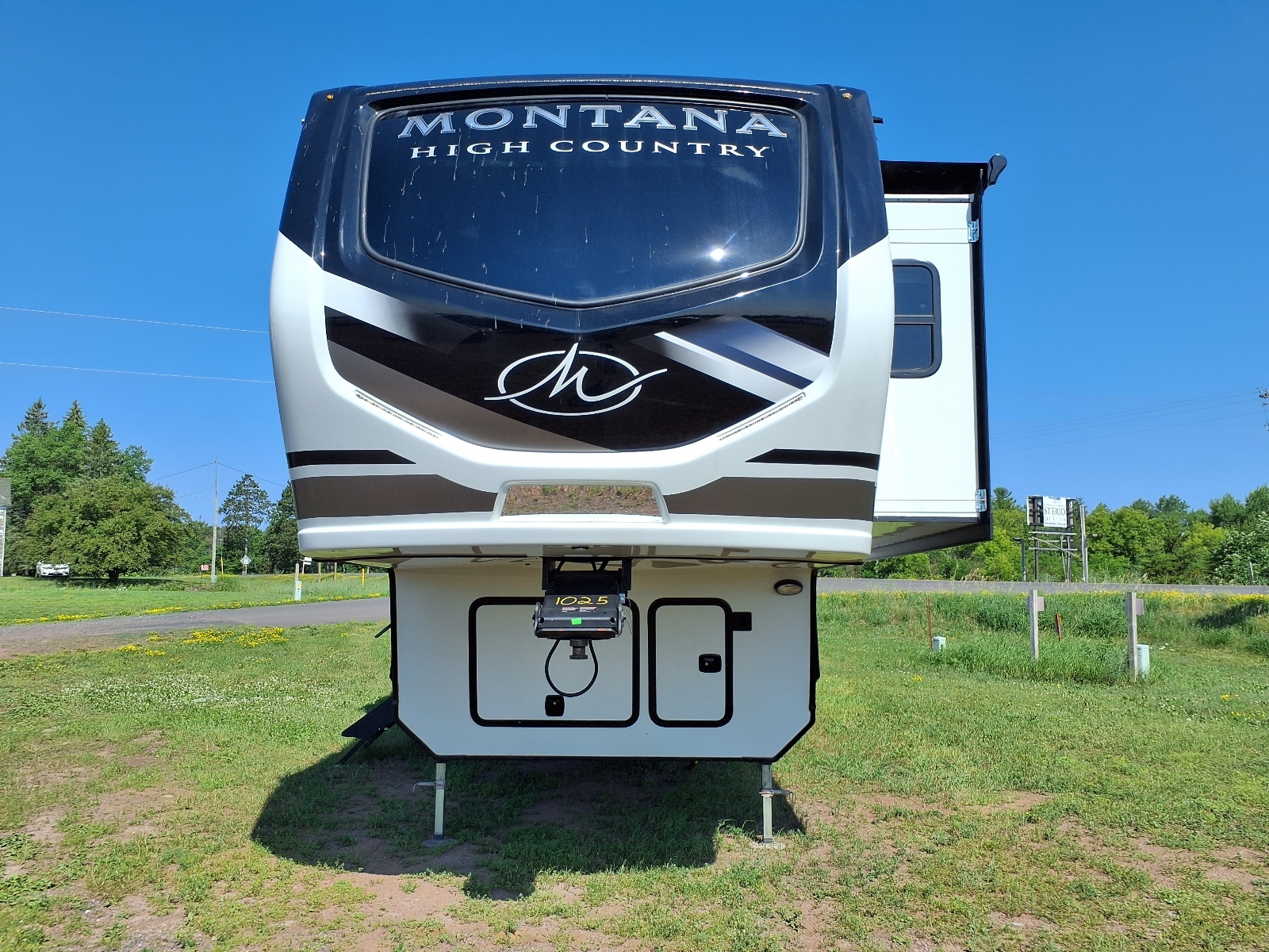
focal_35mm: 27
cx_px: 634
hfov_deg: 65.3
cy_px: 476
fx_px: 990
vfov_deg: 51.4
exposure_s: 1/2000
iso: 40
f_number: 1.9
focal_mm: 3.58
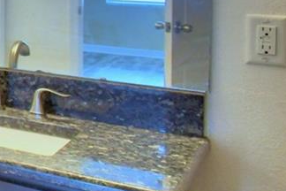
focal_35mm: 74
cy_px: -46
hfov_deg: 15.3
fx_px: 588
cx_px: -395
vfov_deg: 17.5
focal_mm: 10
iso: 400
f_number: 4.5
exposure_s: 1/30
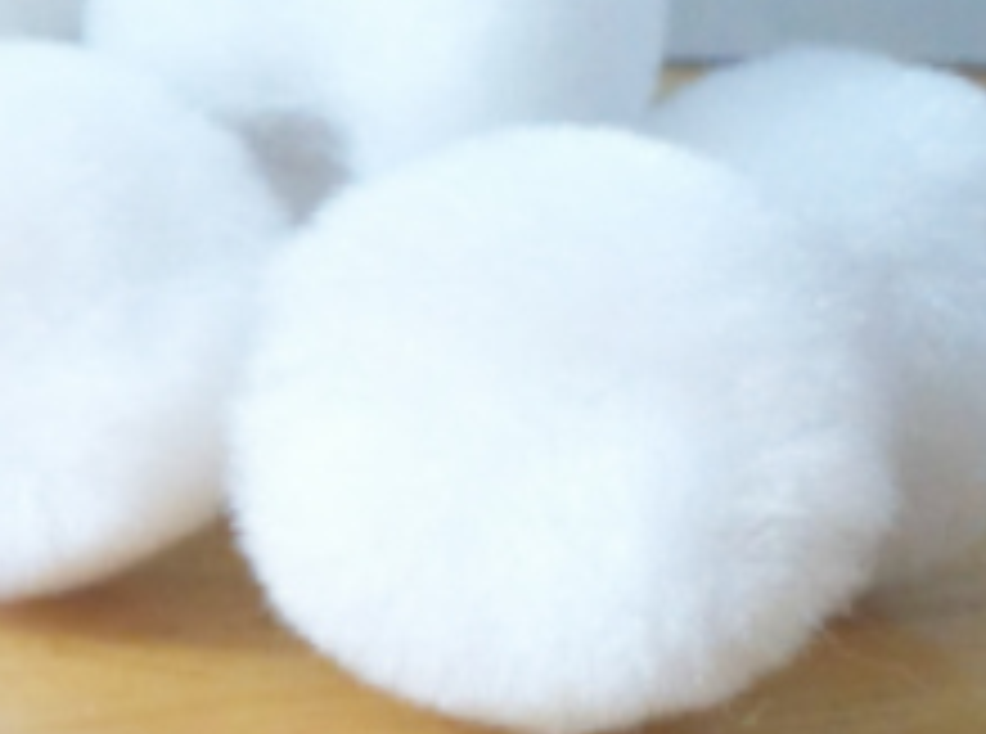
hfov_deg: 19.4
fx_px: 2727
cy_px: 218
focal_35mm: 96
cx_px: -176
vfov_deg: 15.3
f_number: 2.8
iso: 100
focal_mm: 3.85
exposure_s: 1/30
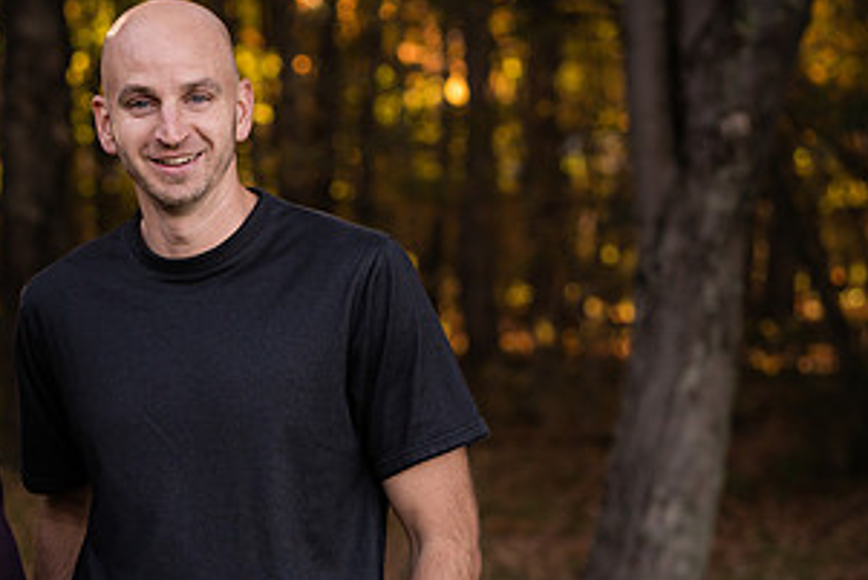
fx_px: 3956
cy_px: 429
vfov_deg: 8.4
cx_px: 153
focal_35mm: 164
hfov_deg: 12.5
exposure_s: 1/400
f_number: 3.5
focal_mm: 85
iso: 320
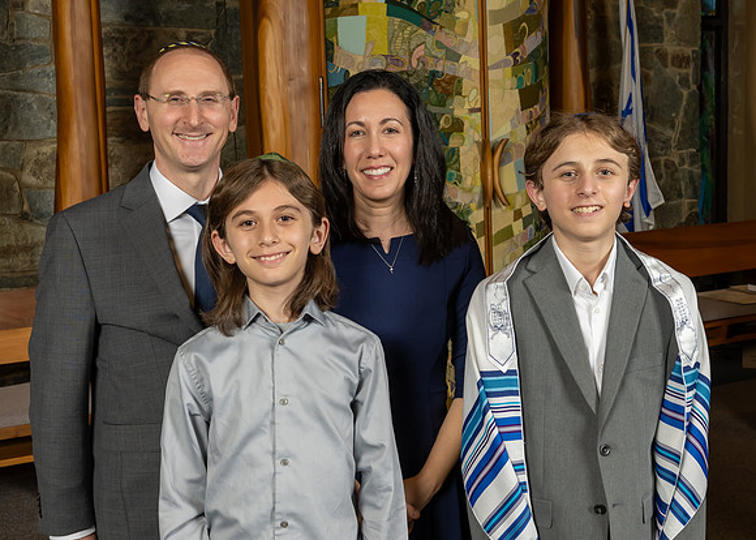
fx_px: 1205
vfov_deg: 25.2
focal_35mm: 56
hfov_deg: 34.8
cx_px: 378
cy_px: 261
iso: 800
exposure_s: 1/200
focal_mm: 34
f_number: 8
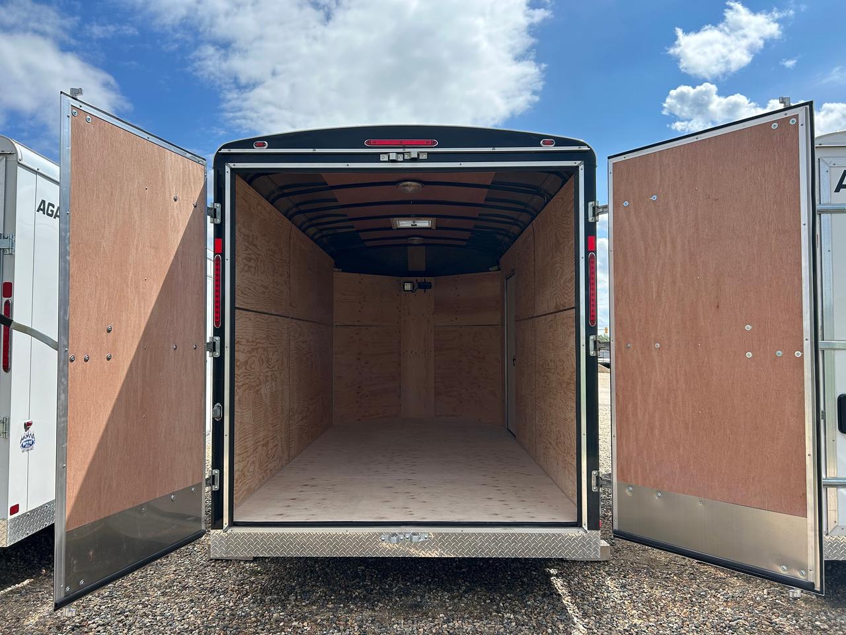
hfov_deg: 67.3
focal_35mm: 26
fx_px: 635
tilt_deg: +3.7
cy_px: 318
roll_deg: +0.0
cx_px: 423
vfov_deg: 53.1
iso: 50
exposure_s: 1/3356
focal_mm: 5.7
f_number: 1.5
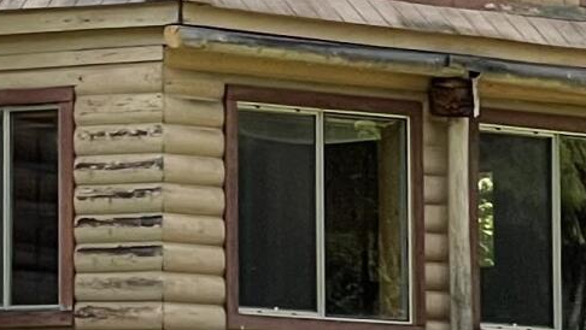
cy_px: -171
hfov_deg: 4.9
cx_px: -866
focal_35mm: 430
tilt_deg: +6.4
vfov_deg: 2.8
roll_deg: -1.4
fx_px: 6685
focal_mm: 7.5
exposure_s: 1/459
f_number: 2.2
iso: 20
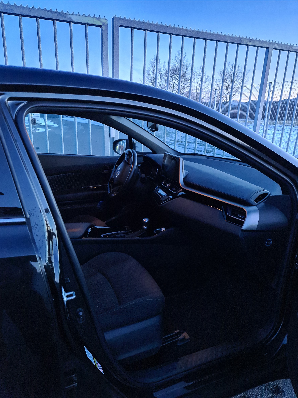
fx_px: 287
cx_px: 149
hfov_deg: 54.9
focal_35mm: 25
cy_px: 199
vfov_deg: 69.4
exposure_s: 1/100
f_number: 1.8
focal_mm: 7
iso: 2000
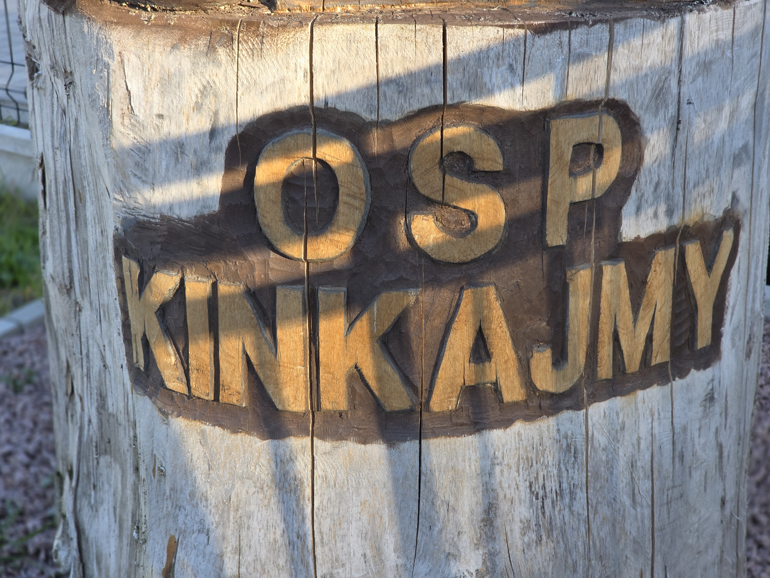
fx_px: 1535
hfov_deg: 28.2
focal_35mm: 69
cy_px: 289
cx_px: 385
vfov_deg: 21.3
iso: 50
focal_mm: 7.9
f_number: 2.4
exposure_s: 1/219
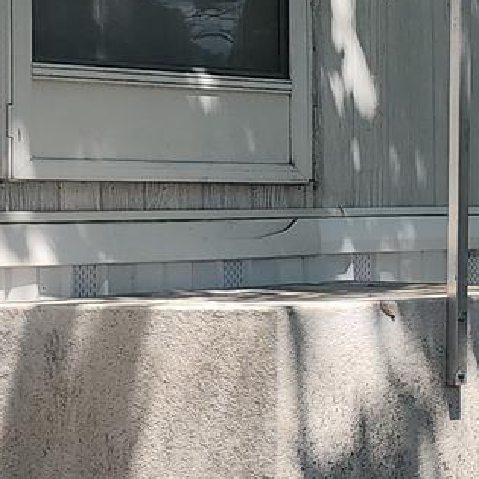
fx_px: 2067
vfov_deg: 13.2
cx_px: 1125
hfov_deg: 11.2
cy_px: 128
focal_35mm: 132
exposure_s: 1/466
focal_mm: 6.4
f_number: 1.8
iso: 12
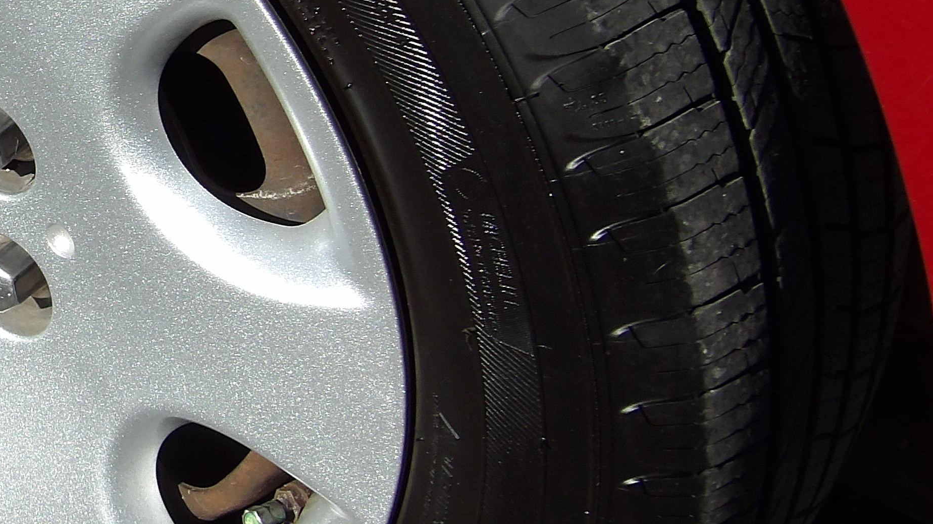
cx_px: -197
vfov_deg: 8.4
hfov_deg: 14.4
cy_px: 68
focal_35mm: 144
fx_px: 3562
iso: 100
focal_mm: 9.5
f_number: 3.9
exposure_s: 1/586
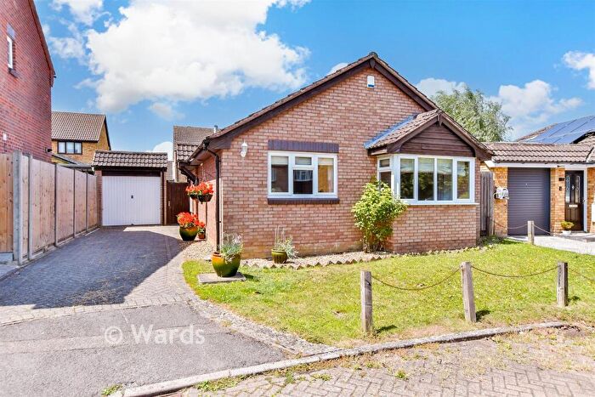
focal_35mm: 21
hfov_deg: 81.2
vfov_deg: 59.5
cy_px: 198
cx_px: 298
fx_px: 347
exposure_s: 1/400
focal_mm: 14
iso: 500
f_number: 10
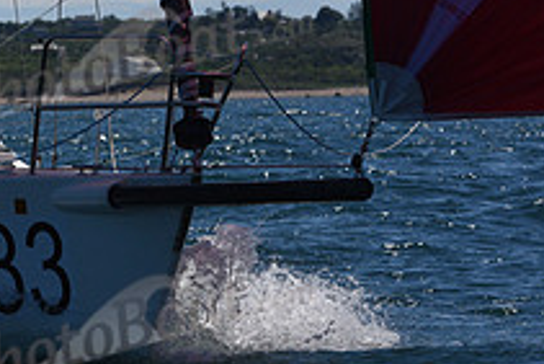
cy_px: 231
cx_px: -180
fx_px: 5822
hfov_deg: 5.3
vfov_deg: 3.6
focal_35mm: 385
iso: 250
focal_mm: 140
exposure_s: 1/800
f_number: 10
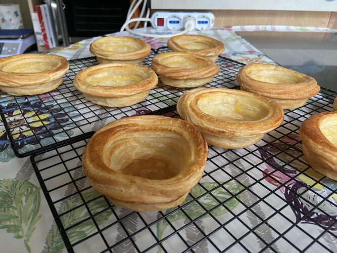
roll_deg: -2.1
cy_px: 126
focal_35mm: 26
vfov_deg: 53.0
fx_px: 253
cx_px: 168
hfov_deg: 67.3
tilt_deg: -31.9
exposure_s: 1/50
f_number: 1.8
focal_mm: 4.25
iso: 320
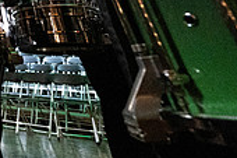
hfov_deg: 23.4
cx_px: -160
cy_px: -80
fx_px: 381
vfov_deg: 20.1
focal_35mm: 58
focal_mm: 17
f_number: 4
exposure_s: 1/400
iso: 32000
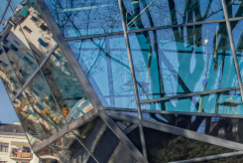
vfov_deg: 14.2
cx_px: 306
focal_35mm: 96
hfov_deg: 19.7
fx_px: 649
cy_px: 127
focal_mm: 23
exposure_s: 1/400
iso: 250
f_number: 9
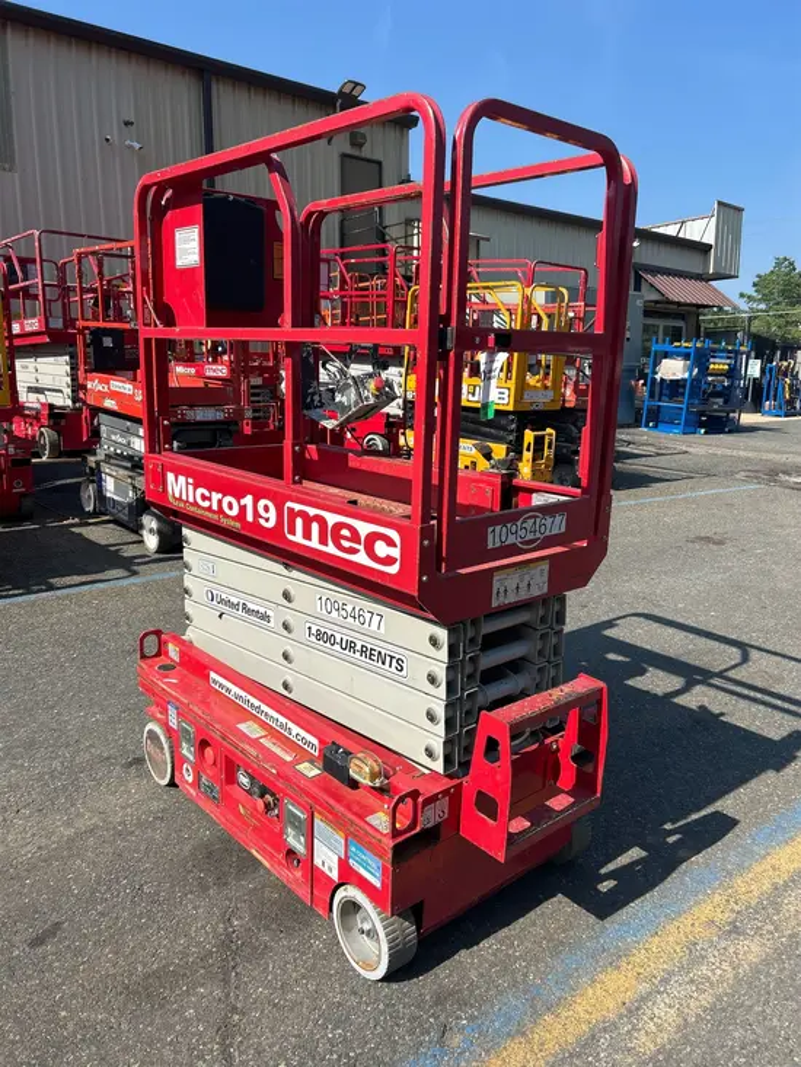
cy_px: 534
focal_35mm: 26
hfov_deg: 53.1
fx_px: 802
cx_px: 400
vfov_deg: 67.3
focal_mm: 5.7
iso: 50
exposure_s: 1/3165
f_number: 1.5
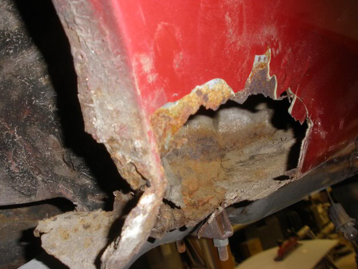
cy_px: 148
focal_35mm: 41
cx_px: 184
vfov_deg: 35.1
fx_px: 424
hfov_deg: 45.8
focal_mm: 6.3
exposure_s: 1/30
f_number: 3.5
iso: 160
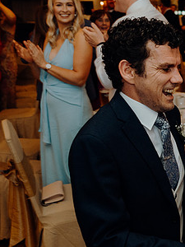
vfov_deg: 29.0
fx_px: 477
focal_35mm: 67
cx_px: 230
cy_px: 111
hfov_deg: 20.3
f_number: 2.8
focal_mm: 24
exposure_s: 1/200
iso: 1250
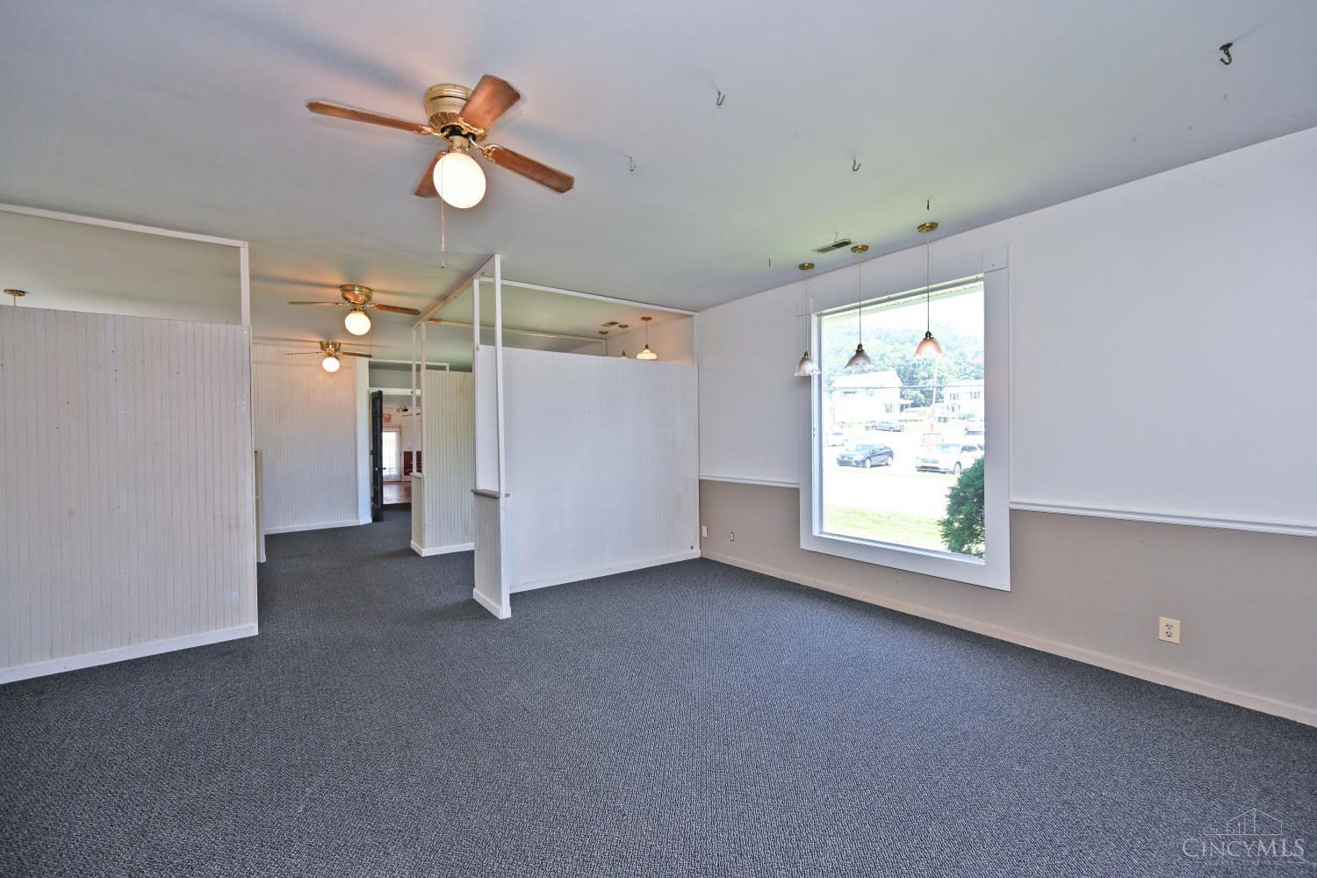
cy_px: 439
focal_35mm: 14
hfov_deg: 104.3
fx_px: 512
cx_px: 658
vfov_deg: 81.2
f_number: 5.6
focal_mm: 14
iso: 200
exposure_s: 1/100
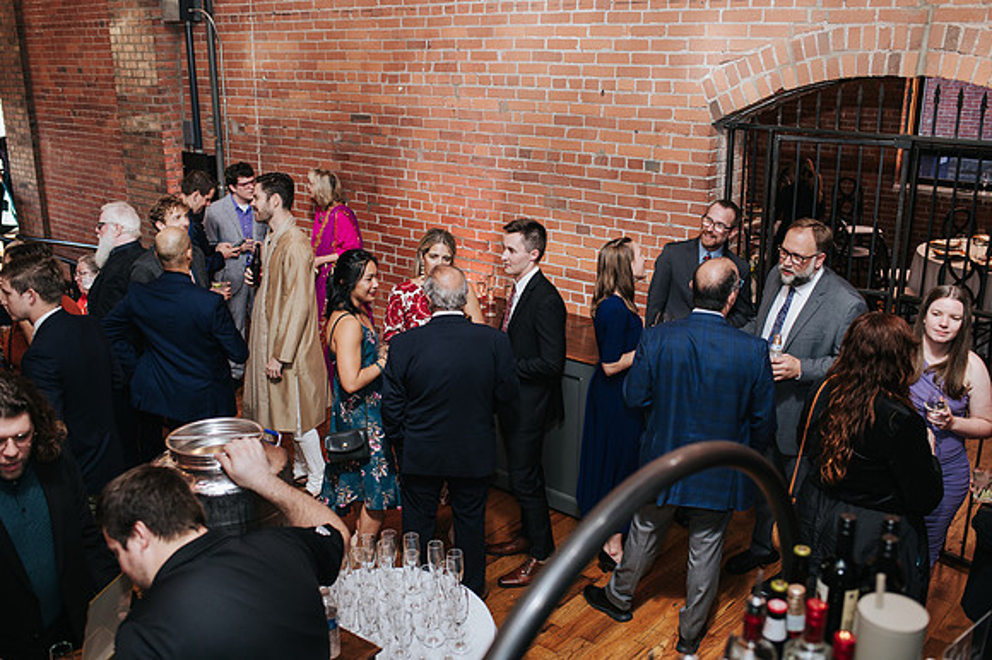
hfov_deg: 54.5
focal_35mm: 35
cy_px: 330
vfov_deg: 37.8
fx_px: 964
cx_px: 496
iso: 800
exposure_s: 1/200
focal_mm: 35
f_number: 3.2
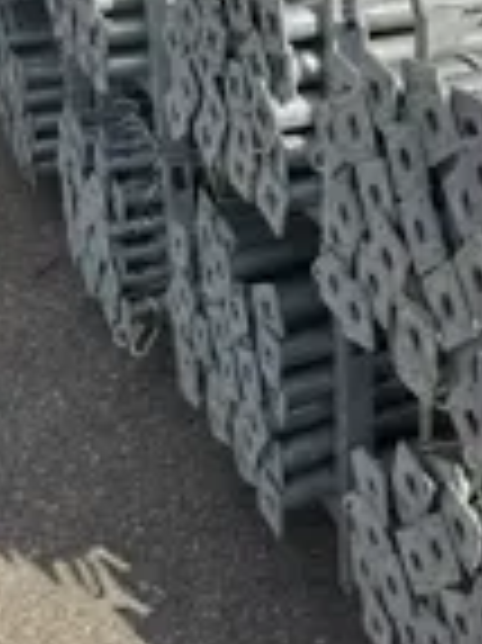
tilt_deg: -18.9
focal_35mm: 67
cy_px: 95
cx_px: 554
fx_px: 1246
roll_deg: -0.9
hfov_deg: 20.7
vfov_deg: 28.1
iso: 80
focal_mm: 6.76
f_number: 1.78
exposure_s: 1/4950
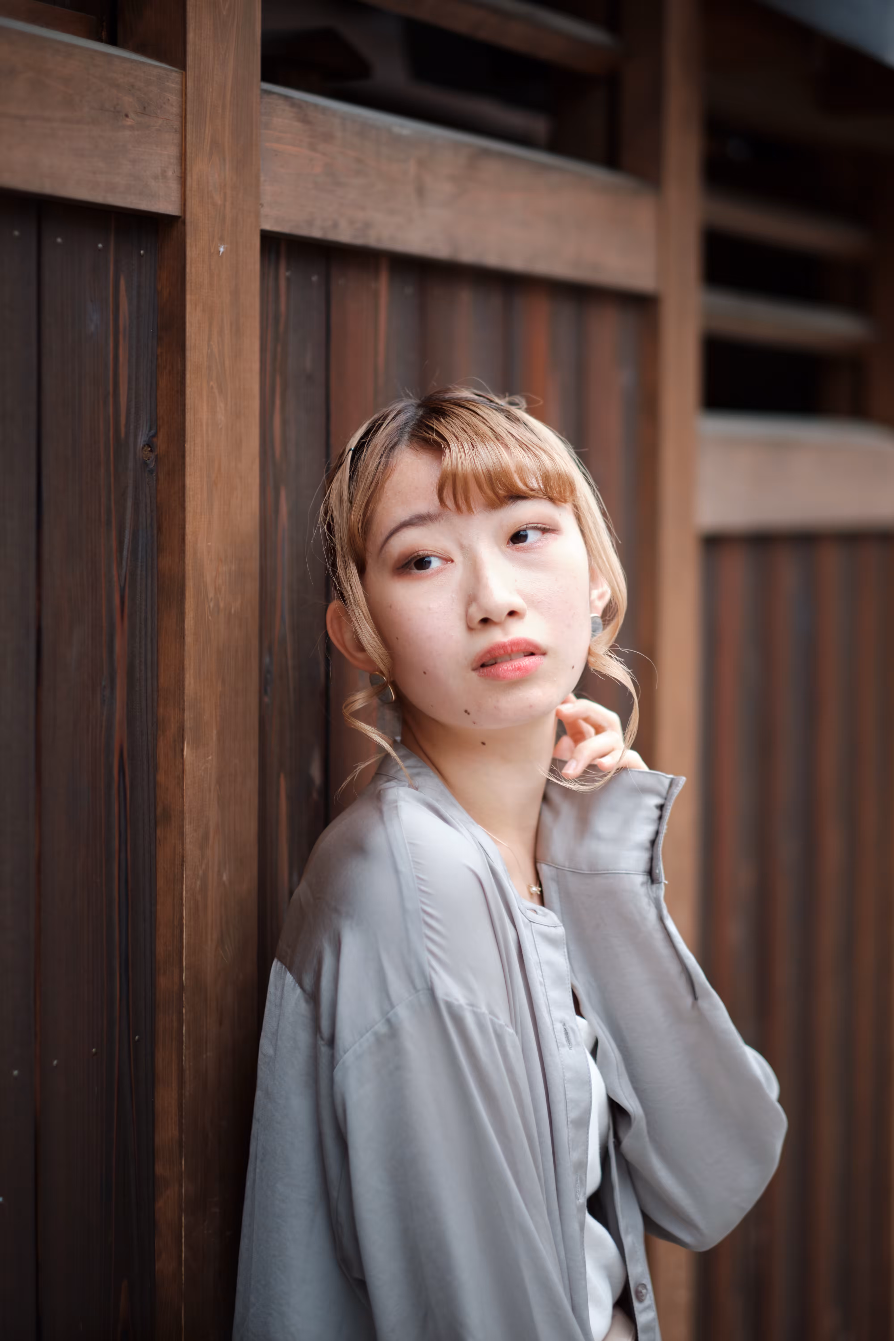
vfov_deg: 24.2
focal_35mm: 84
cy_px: 670
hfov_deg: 16.3
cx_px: 447
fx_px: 3129
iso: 320
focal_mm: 56
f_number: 1.2
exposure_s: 1/640
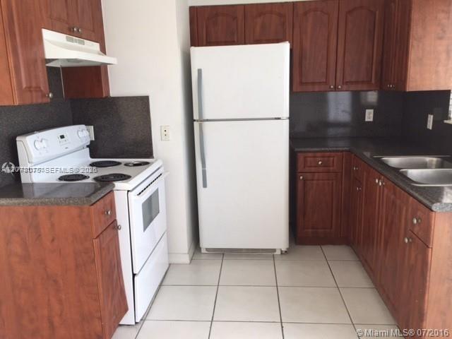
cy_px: 170
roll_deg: +1.9
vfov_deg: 48.2
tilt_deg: -11.3
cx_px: 226
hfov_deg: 61.7
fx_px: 379
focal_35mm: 29
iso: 32
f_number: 2.2
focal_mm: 4.15
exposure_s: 1/60
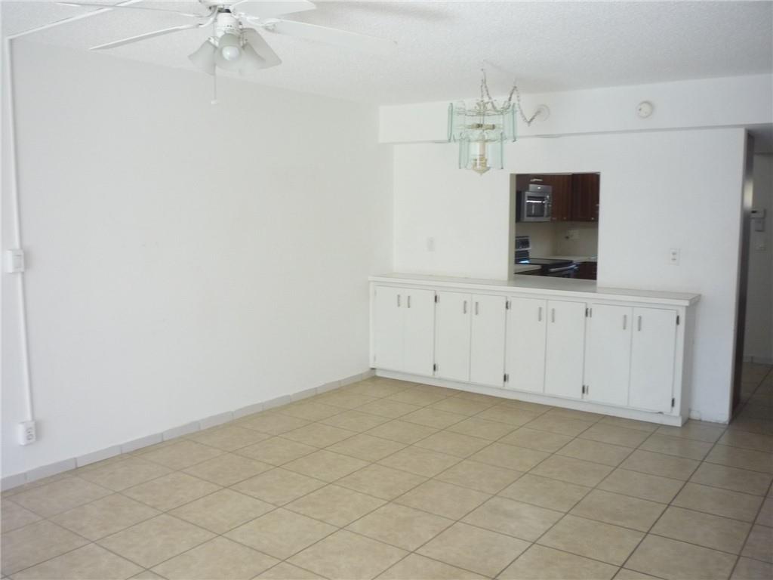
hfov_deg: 56.8
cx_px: 386
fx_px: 715
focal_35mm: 32
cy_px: 290
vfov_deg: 44.2
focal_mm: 5.2
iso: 160
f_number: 3.3
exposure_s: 1/30
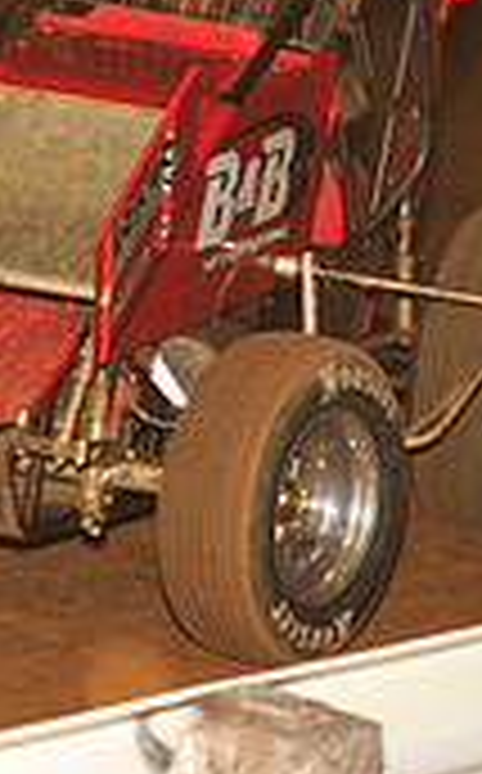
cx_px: -437
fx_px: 5799
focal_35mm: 275
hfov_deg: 4.7
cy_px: -63
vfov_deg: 7.6
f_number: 7.1
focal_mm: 80
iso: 1000
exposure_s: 1/250
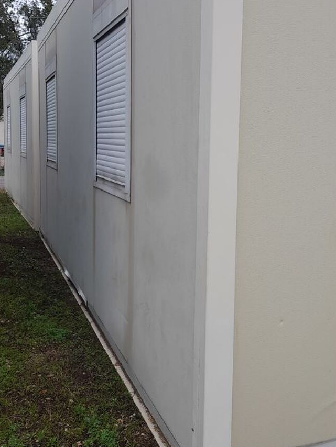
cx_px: 205
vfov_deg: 47.7
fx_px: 504
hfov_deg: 36.7
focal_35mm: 39
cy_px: 188
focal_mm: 4.6
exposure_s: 1/134
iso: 20
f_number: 2
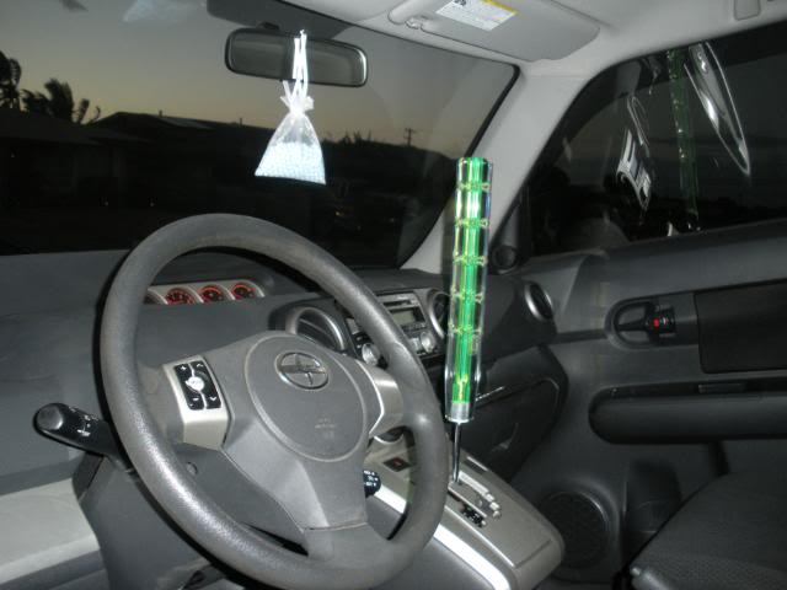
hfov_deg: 51.4
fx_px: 818
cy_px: 295
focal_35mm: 36
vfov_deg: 39.7
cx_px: 394
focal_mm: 6.3
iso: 203
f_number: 3.5
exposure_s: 1/60
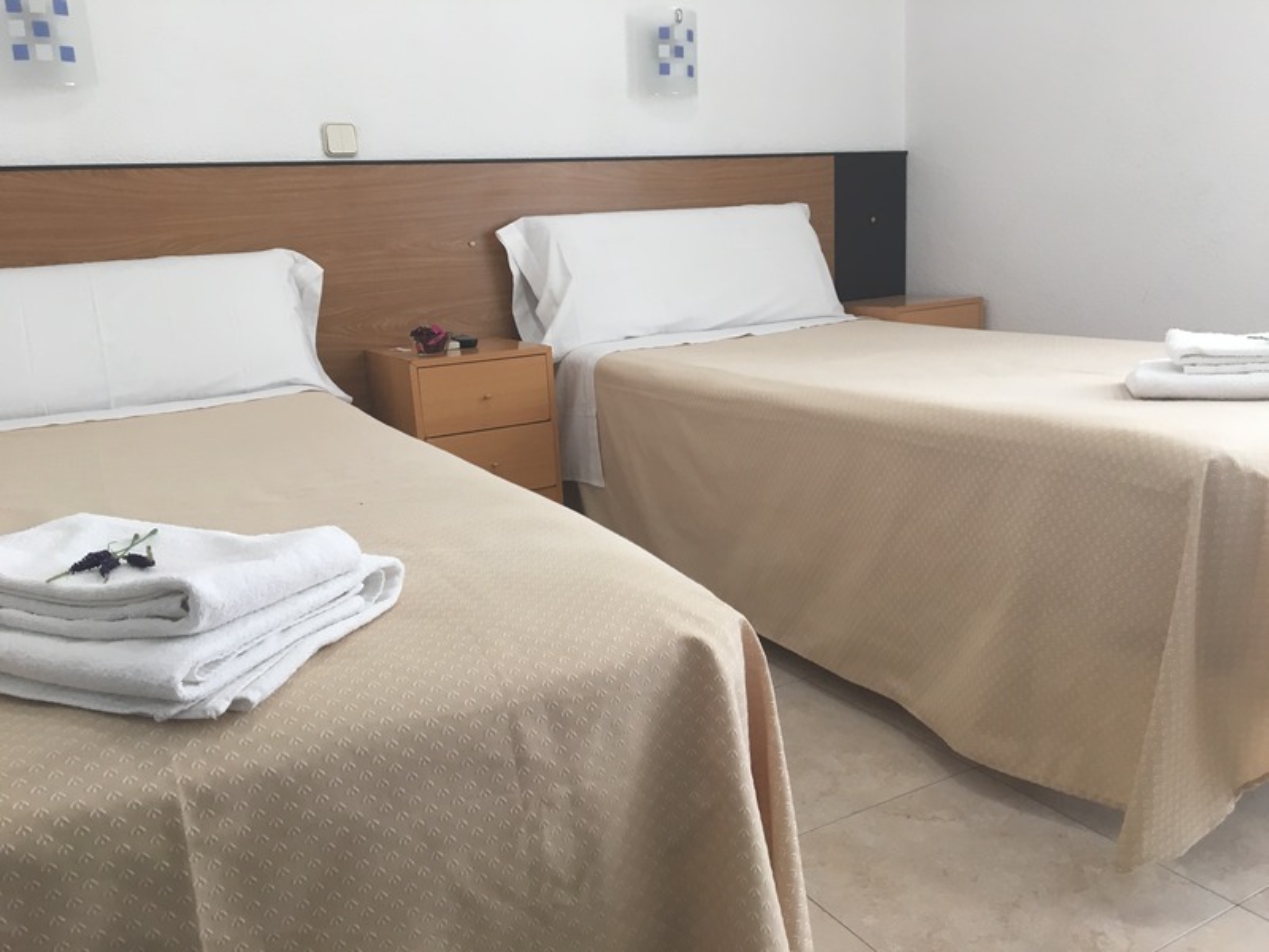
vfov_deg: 48.2
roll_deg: +3.6
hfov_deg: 61.7
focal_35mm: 29
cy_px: 476
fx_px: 1063
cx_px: 634
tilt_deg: -11.9
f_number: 2.2
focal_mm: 4.15
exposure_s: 1/33
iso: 80
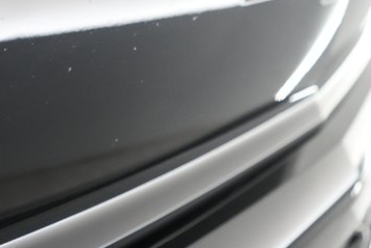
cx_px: 102
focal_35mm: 50
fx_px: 515
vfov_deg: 26.6
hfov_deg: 38.7
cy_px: 59
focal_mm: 28
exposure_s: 1/100
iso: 8000
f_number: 2.8
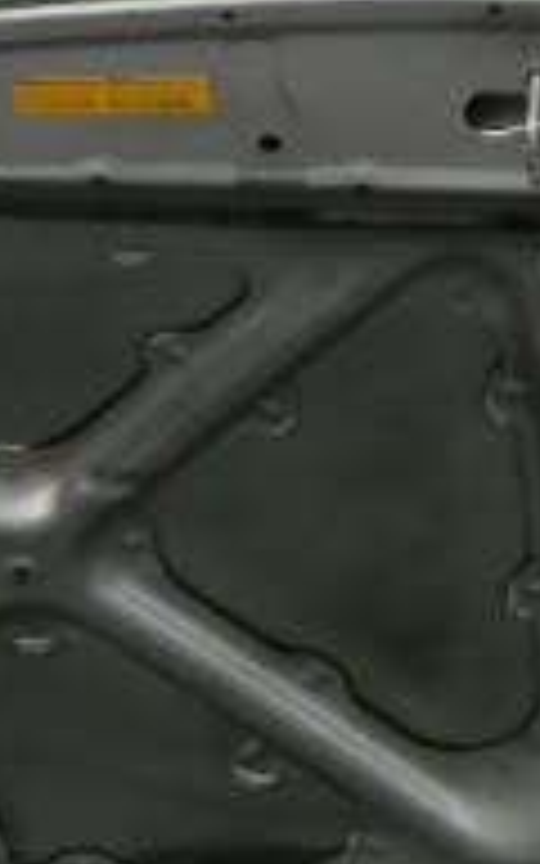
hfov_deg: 1.6
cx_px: 734
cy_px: 1521
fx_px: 19685
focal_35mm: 836
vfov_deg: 2.5
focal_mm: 26.8
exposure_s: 1/111
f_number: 5
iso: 80
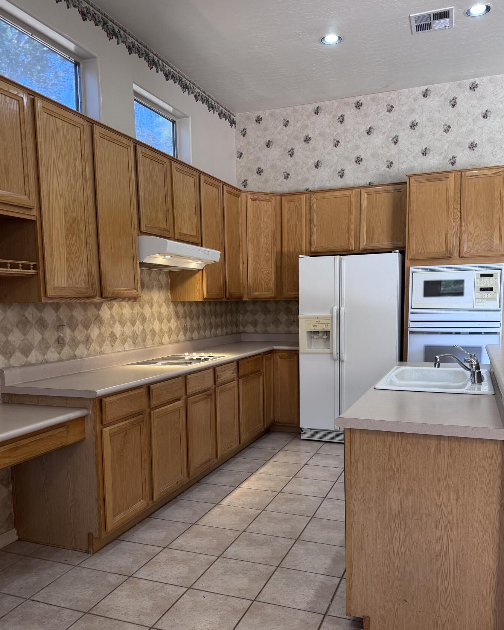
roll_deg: +1.2
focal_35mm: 28
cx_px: 263
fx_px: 522
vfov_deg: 61.9
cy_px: 362
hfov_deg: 51.5
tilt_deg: -6.3
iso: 160
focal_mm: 6.76
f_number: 1.78
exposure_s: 1/60
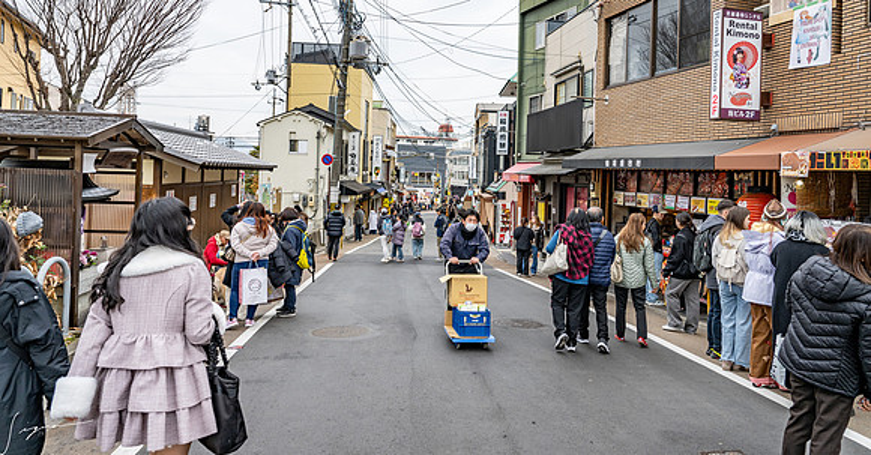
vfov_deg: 40.1
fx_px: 617
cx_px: 436
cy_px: 165
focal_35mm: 27
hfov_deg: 70.4
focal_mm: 25.5
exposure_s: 1/400
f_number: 4
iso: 110
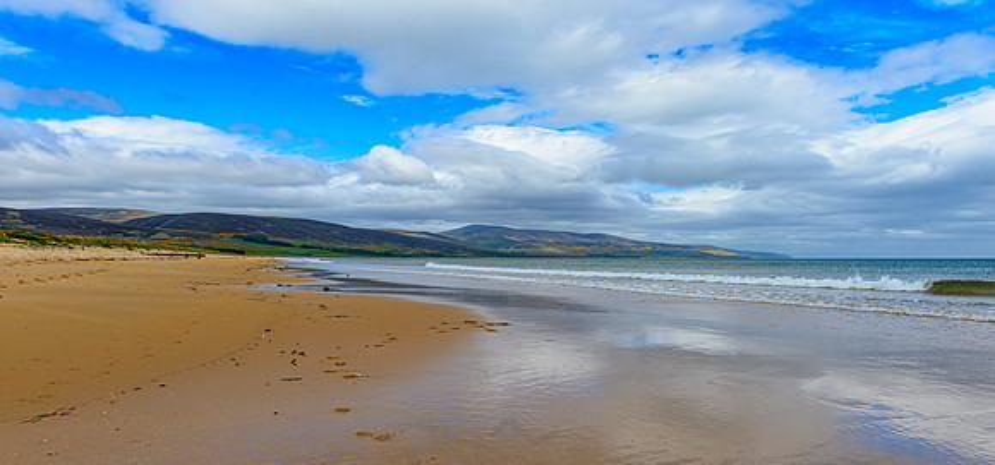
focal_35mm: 26
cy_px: 278
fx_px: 663
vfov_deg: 38.5
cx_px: 498
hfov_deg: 73.7
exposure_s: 1/800
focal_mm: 24
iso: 160
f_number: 8
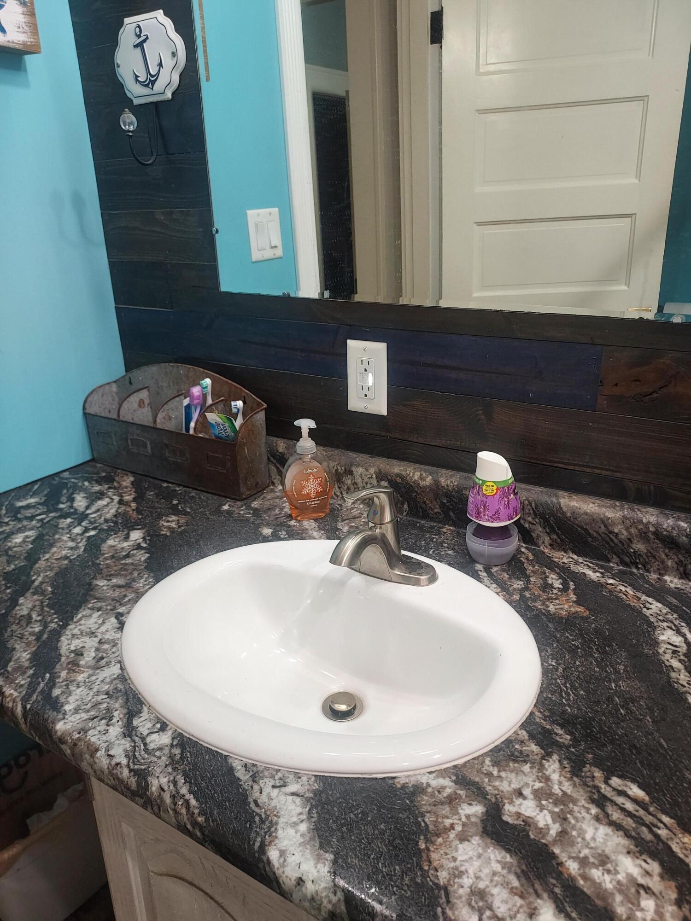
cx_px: 346
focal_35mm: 24
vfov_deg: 71.6
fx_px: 639
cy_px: 460
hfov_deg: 56.8
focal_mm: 4.6
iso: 200
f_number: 1.8
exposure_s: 1/60
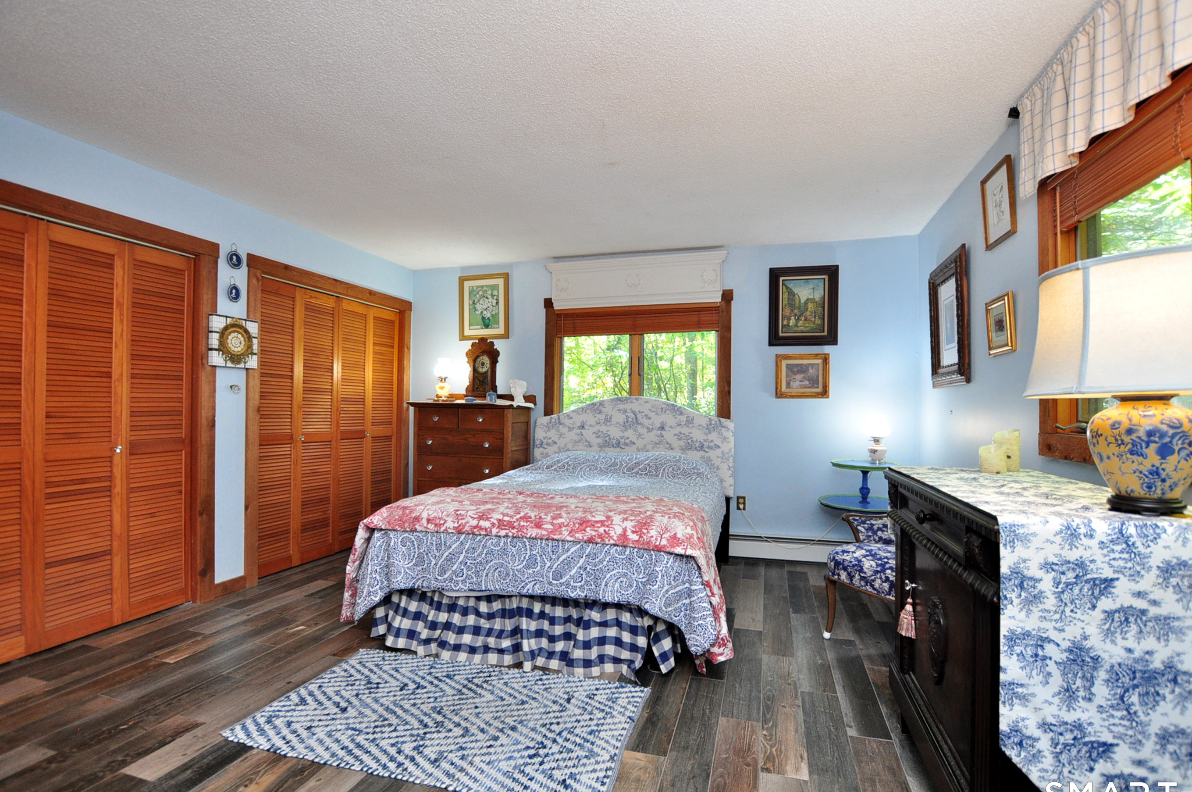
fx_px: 529
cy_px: 394
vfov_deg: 73.6
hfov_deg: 96.8
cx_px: 599
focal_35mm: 16
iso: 640
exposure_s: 1/40
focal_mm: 10
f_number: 4
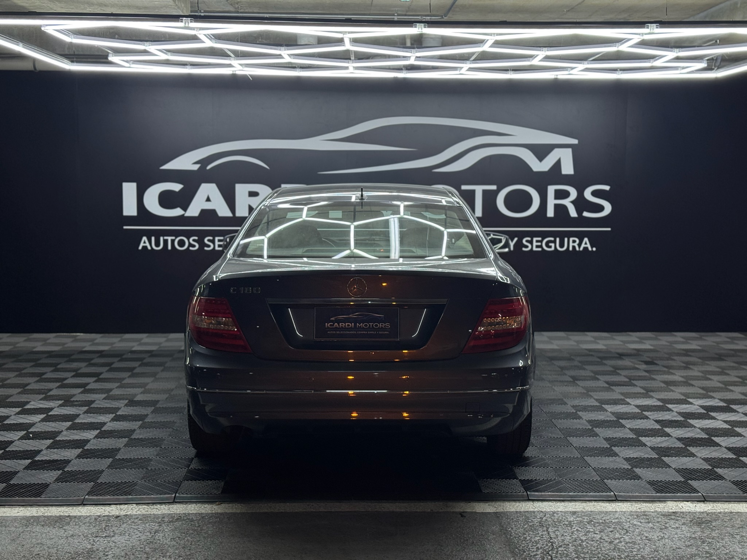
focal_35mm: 48
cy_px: 280
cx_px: 374
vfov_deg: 30.3
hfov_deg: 39.7
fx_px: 1036
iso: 80
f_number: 1.78
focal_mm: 6.76
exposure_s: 1/100
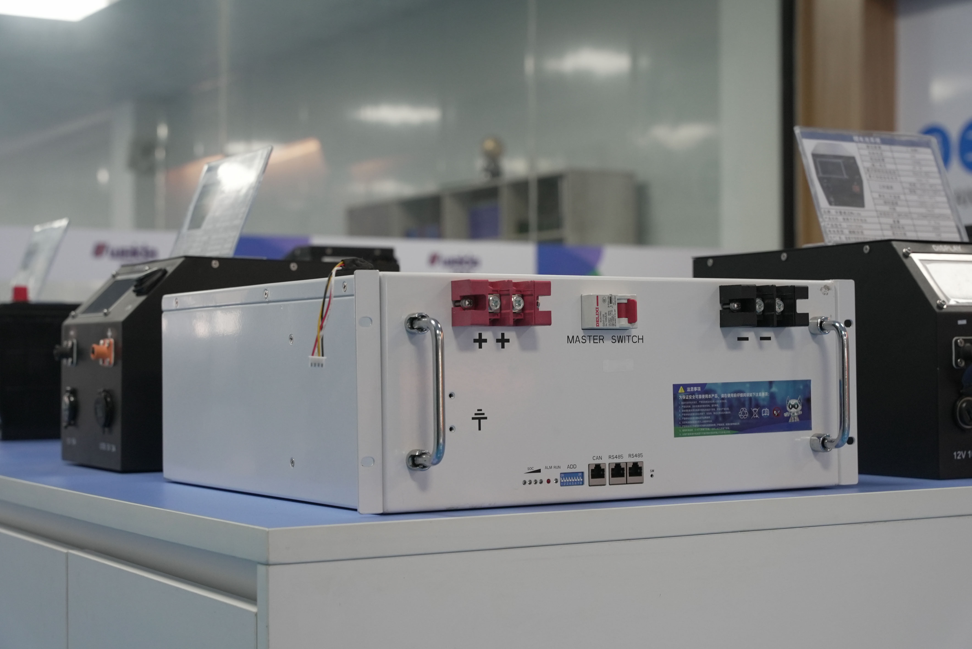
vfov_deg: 21.9
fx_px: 1675
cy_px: 324
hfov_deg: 32.4
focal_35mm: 62
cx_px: 486
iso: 2000
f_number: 6.3
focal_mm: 62
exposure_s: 1/100
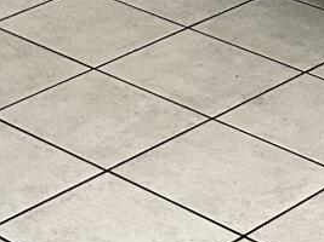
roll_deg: +1.6
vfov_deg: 7.2
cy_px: -535
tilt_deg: +1.0
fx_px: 1684
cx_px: -62
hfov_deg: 10.8
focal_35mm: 180
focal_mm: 6.86
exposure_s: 1/60
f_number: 1.78
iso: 320
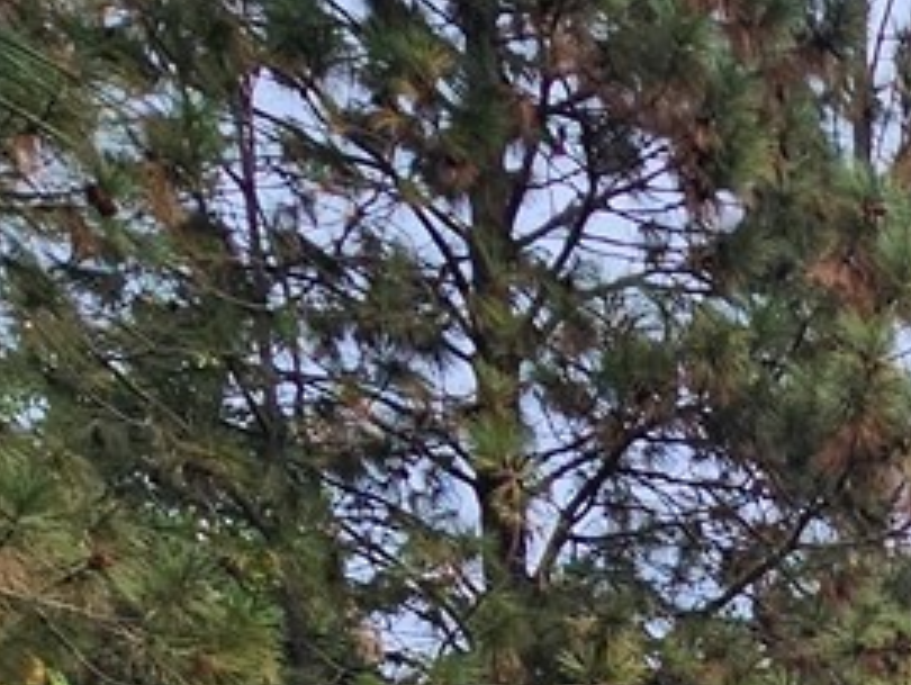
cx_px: 1451
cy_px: 1458
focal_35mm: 77
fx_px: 2028
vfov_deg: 14.8
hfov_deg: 20.7
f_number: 2.2
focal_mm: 2.2
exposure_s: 1/1930
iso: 50
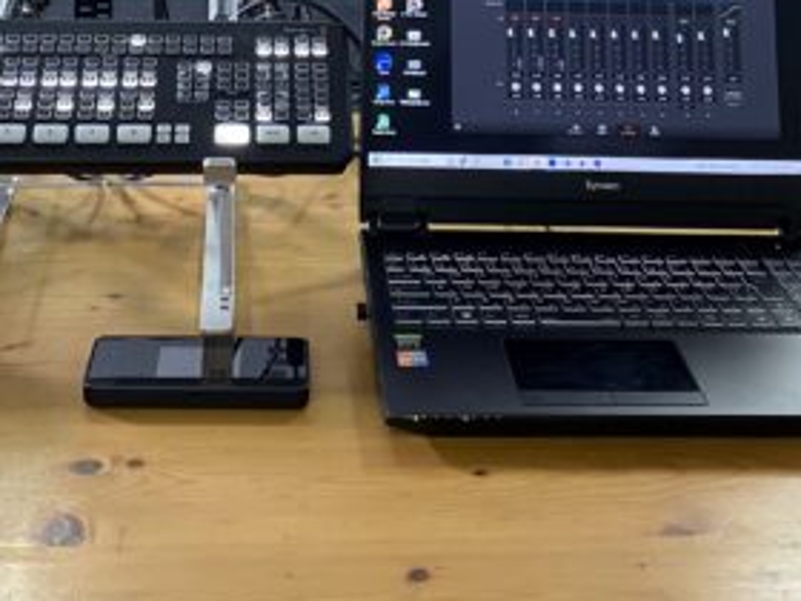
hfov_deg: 29.7
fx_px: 1504
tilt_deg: -11.5
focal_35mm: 65
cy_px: -56
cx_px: 315
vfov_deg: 21.5
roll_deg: -0.4
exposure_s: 1/60
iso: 160
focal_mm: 4.25
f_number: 1.8
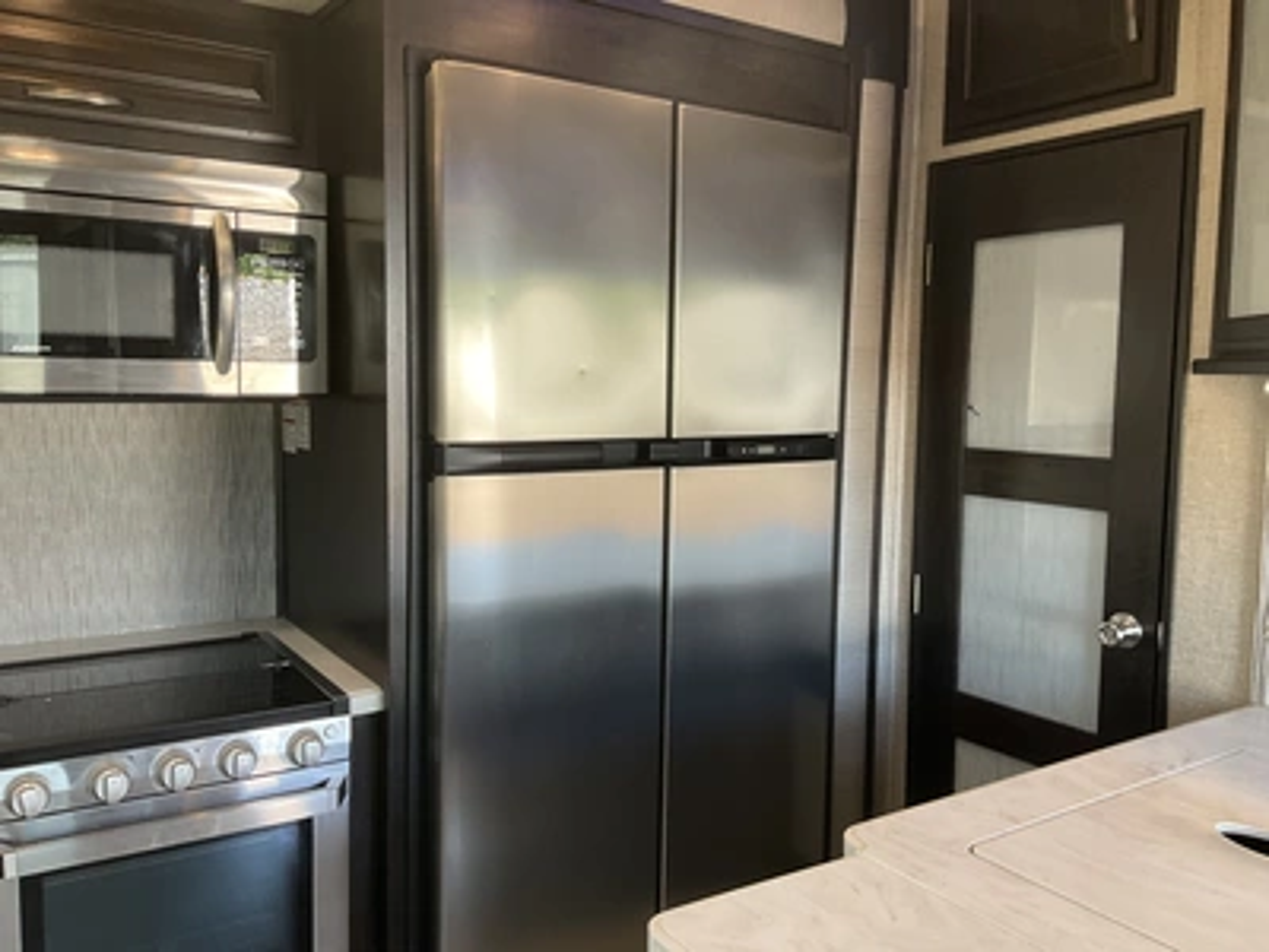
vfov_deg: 48.2
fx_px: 1063
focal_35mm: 29
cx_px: 634
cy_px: 476
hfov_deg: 61.7
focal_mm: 3
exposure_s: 1/50
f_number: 1.8
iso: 50
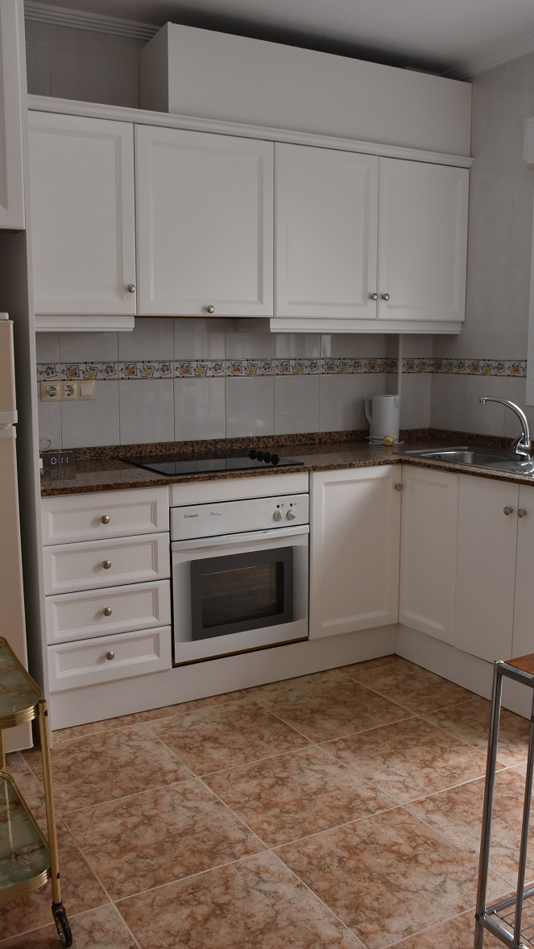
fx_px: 805
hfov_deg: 36.7
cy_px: 467
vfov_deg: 61.0
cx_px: 246
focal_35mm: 32
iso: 800
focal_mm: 20
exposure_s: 1/200
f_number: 7.1
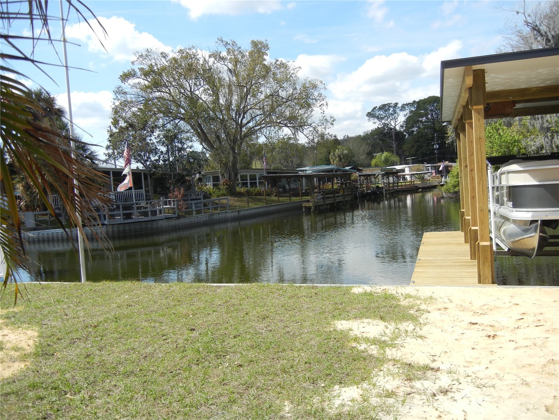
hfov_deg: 60.0
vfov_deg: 46.8
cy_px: 210
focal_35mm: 30
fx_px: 484
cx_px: 280
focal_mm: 5.4
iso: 160
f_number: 7
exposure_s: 1/326
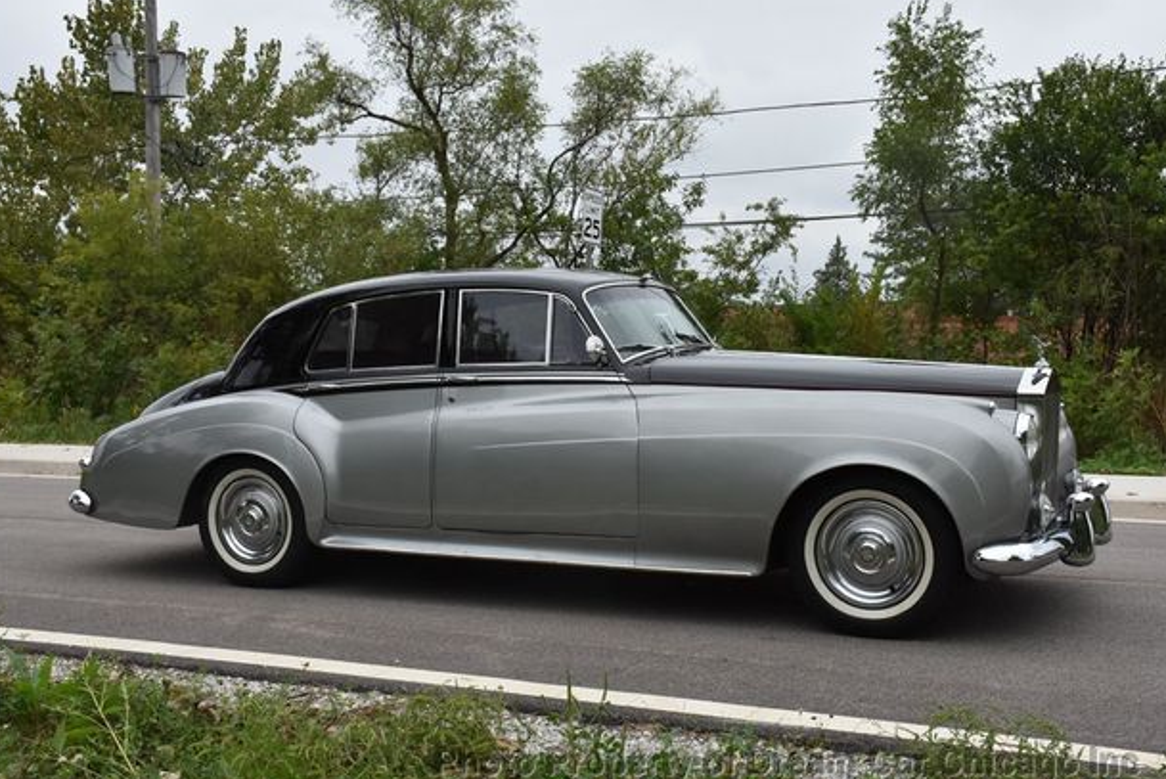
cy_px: 389
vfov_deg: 32.7
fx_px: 1329
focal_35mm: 41
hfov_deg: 47.4
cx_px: 590
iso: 800
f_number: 8
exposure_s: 1/500
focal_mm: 26
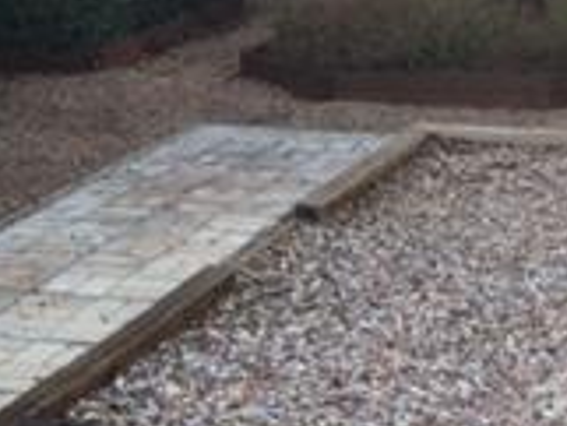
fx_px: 1885
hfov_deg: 16.6
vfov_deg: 12.9
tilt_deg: -12.0
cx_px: -42
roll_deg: +1.1
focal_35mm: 115
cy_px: 306
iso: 40
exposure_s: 1/120
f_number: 2.2
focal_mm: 4.15
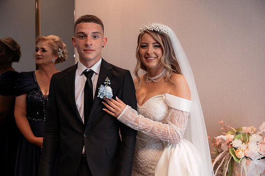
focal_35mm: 39
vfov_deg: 34.2
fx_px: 287
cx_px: 132
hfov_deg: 49.6
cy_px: 88
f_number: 2.8
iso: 640
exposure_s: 1/200
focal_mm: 39
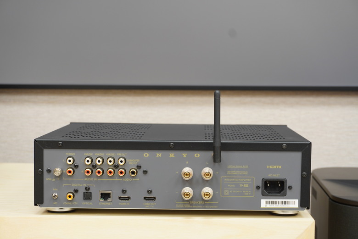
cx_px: 179
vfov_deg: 18.2
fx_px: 746
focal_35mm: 75
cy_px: 120
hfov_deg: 27.0
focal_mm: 50
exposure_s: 1/13
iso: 400
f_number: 7.1
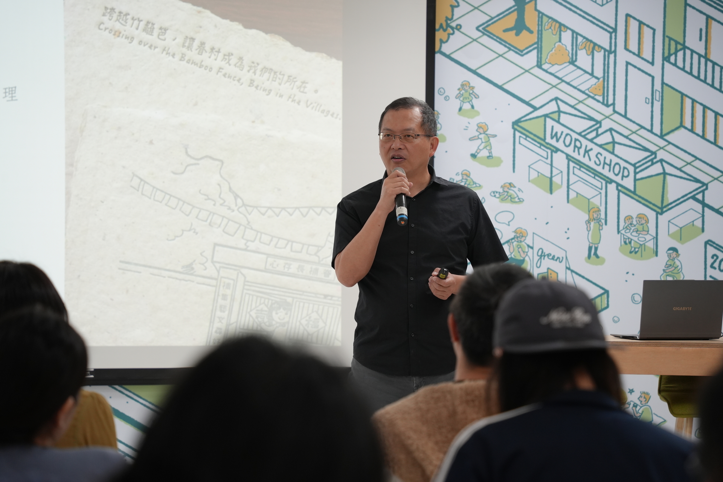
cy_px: 241
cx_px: 362
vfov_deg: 10.8
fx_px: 2550
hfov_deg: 16.1
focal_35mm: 127
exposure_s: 1/160
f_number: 5
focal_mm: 127
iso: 1000
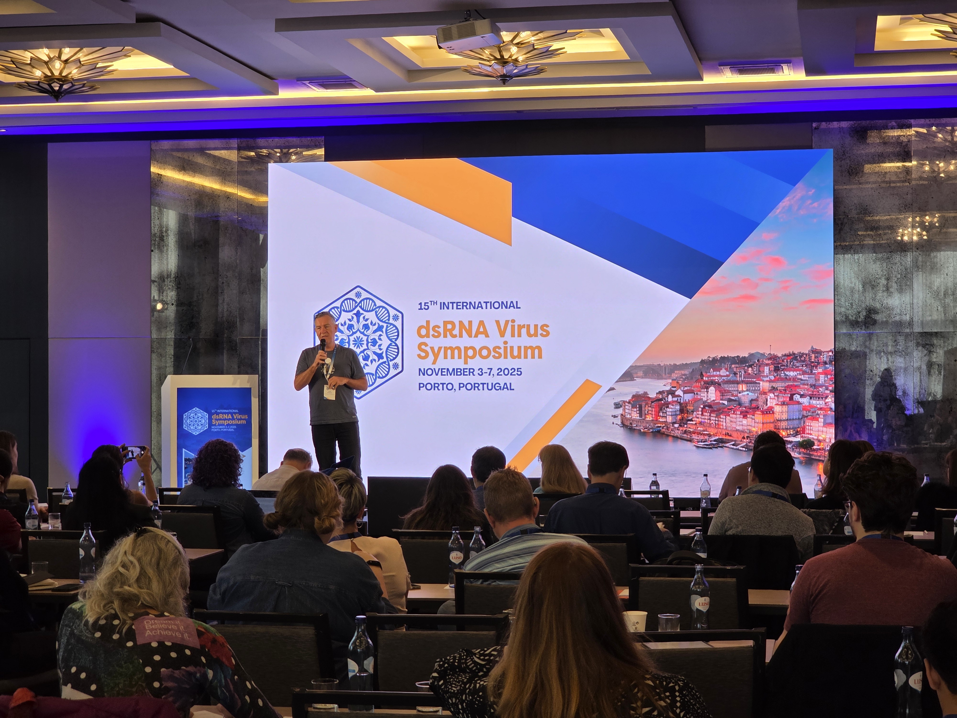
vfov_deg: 21.3
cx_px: 478
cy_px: 359
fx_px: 1908
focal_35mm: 69
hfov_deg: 28.2
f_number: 2.4
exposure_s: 1/100
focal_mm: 7.9
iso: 80
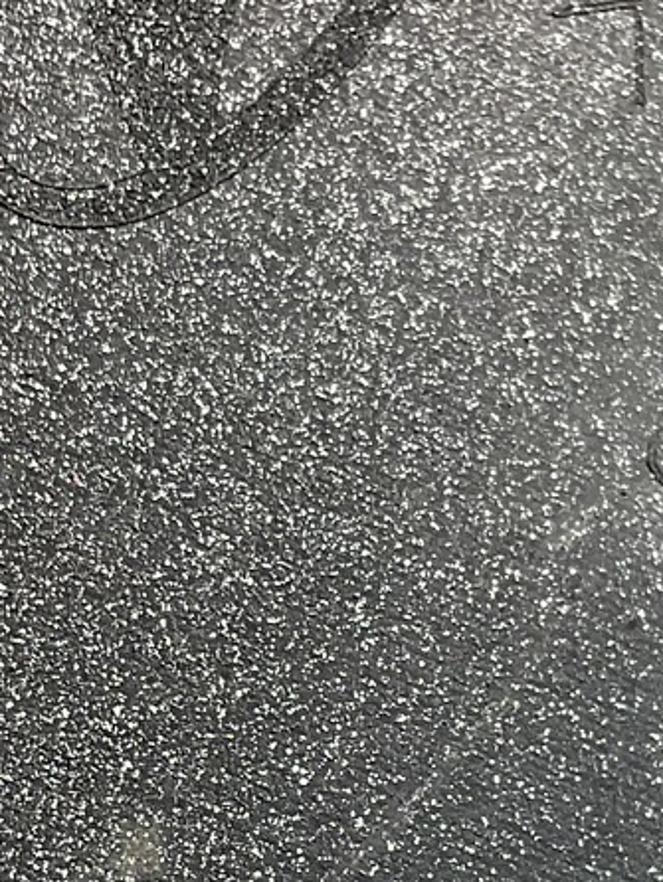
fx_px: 3342
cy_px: 732
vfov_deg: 14.9
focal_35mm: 131
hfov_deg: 11.3
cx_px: 362
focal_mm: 3
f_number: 1.8
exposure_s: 1/100
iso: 50
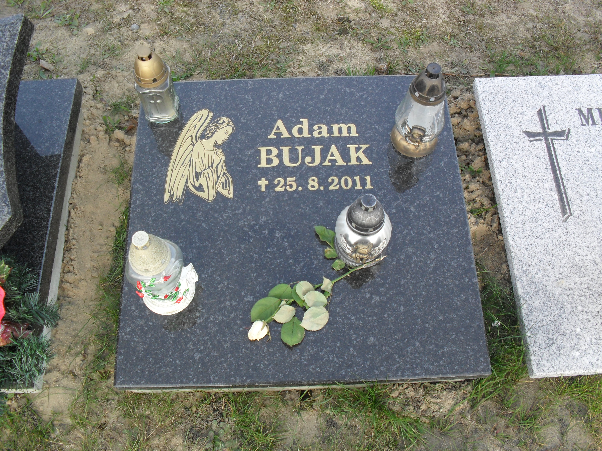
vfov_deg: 40.7
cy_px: 226
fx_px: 609
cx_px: 301
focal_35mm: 35
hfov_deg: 52.6
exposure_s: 1/125
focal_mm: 6.3
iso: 100
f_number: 3.2
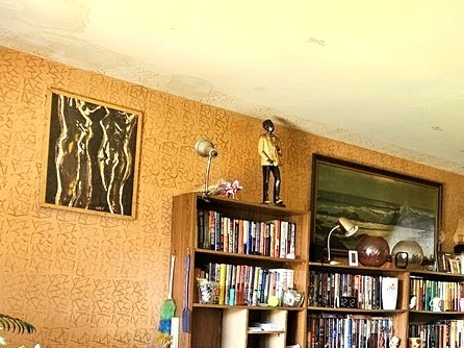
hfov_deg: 39.9
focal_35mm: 42
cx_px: 454
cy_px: 309
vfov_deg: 32.7
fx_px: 563
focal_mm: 2.2
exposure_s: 1/60
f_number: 2.2
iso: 400
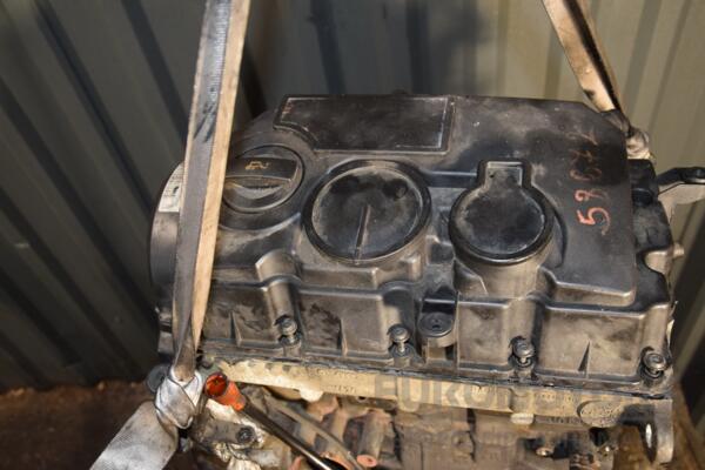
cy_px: 235
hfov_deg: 57.2
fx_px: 646
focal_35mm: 33
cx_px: 352
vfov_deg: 40.0
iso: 800
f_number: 5
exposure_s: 1/100
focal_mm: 22
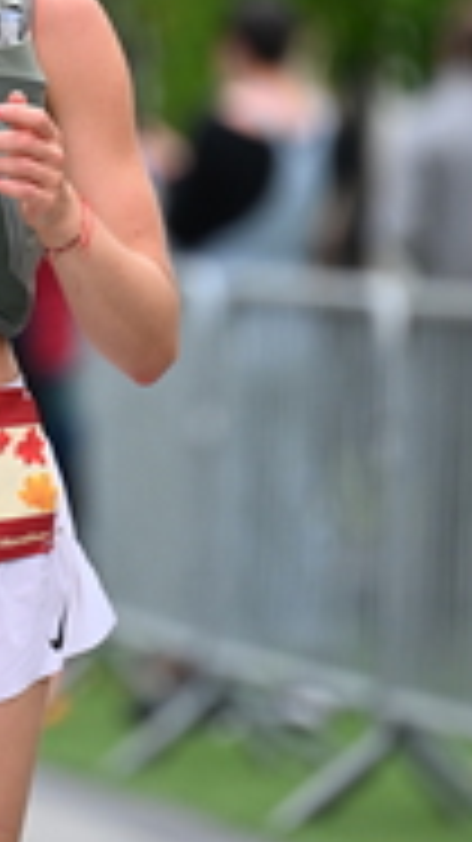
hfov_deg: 2.0
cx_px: -83
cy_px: 135
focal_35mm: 616
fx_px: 13725
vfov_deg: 3.5
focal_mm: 200
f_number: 2.8
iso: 640
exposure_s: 1/2000
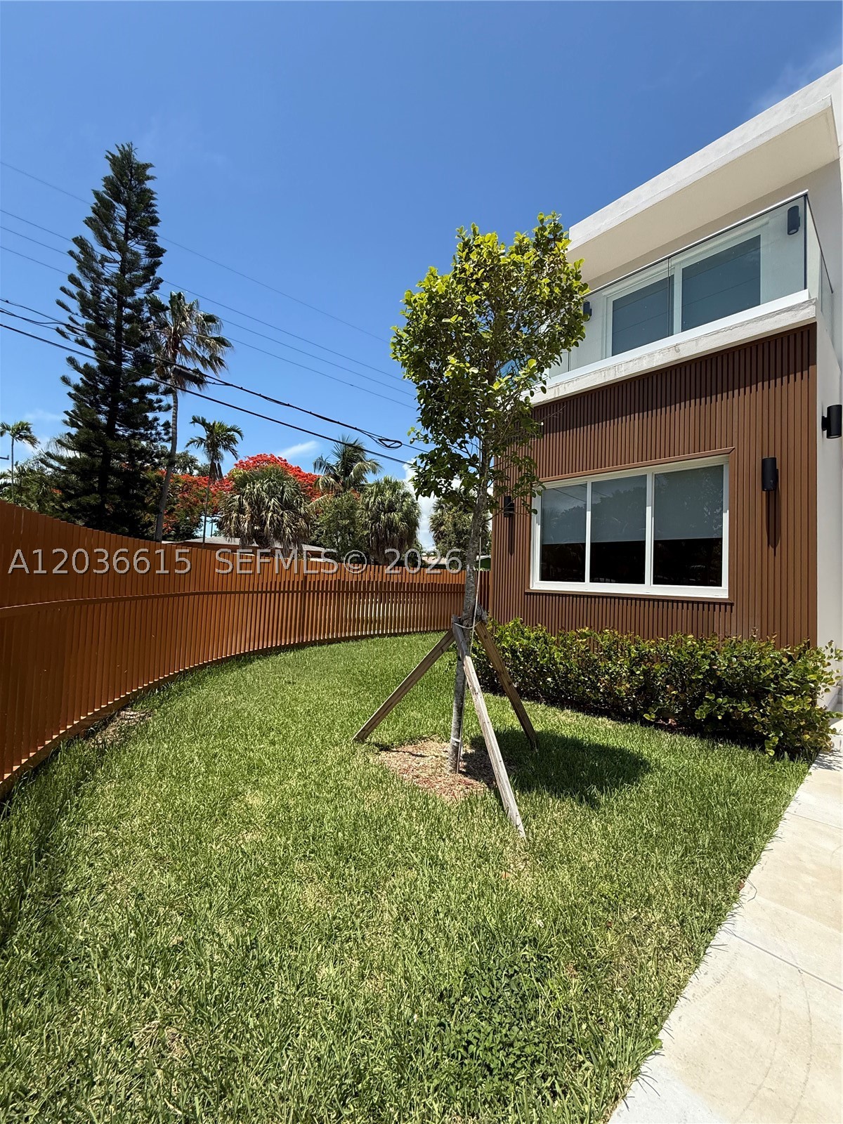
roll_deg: -1.6
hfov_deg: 85.7
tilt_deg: +2.6
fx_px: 455
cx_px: 422
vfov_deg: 102.1
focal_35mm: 14
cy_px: 562
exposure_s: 1/2024
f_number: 2.2
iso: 64
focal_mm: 2.22
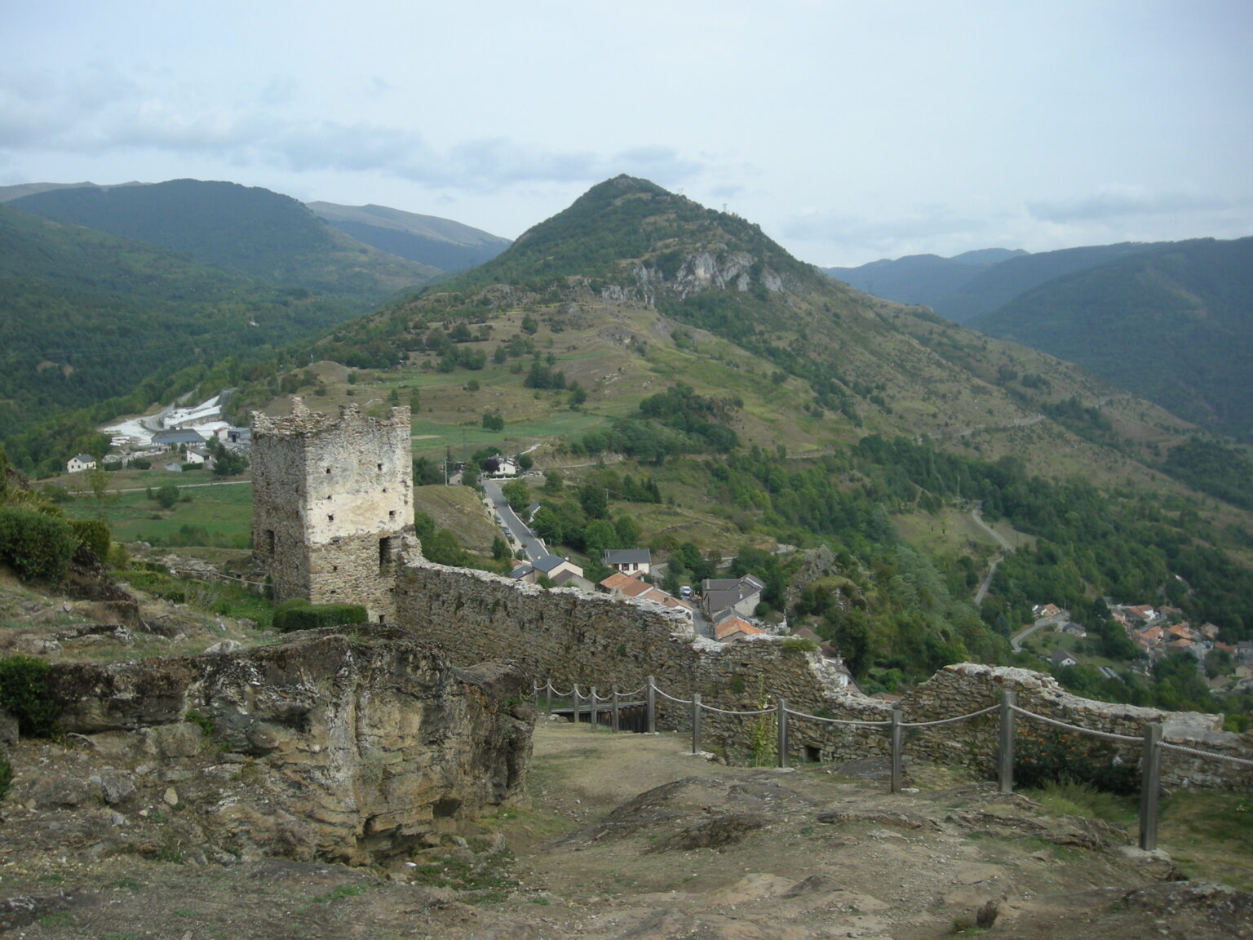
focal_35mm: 35
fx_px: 1267
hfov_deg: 52.6
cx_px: 626
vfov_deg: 40.7
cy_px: 470
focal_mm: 5.7
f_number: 5.7
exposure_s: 1/170
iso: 50
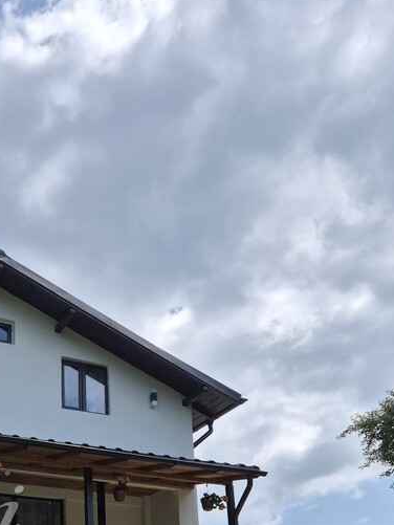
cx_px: 23
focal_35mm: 47
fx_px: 713
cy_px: 529
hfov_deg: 29.3
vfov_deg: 36.2
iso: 25
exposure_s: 1/2256
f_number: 1.8
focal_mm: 5.4
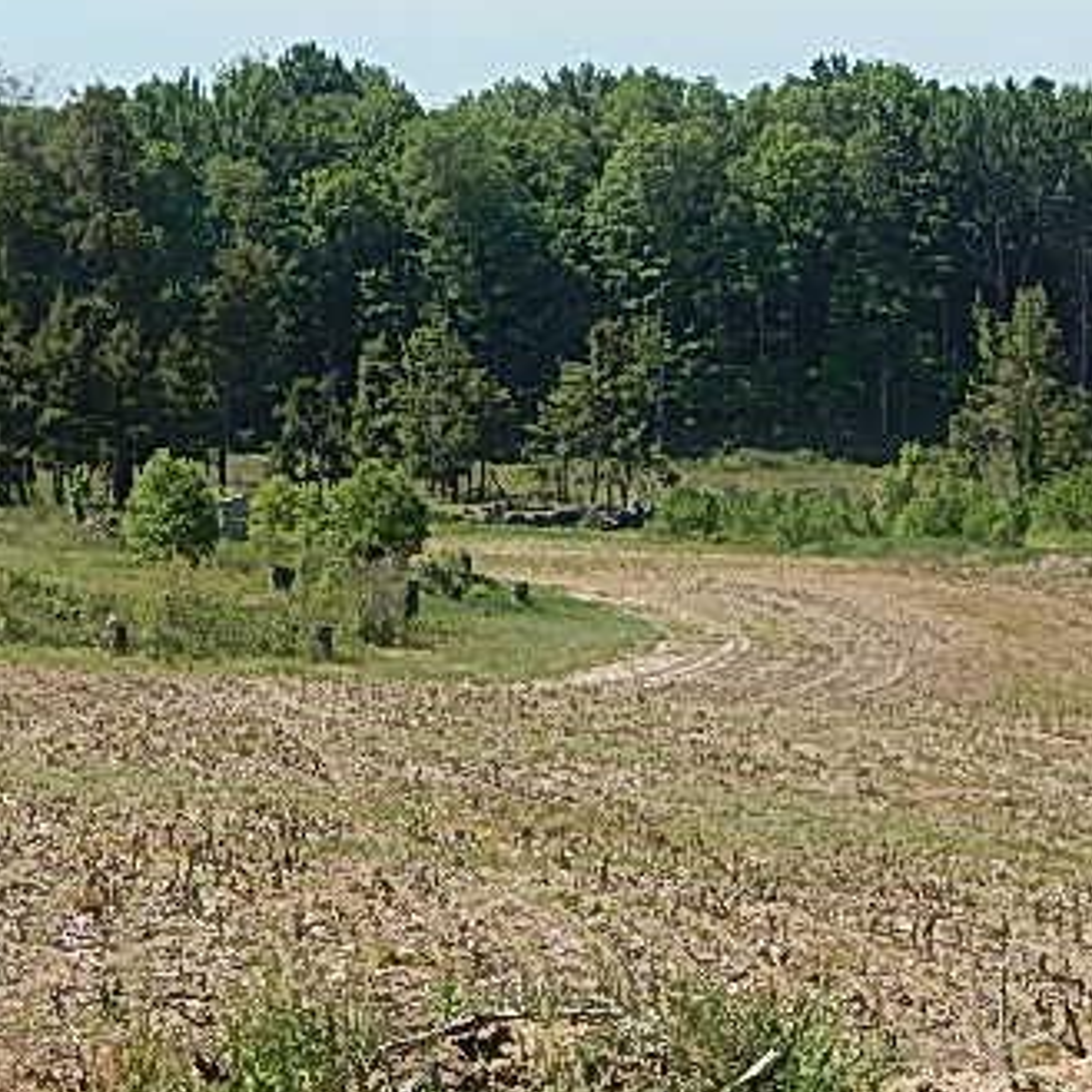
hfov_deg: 10.9
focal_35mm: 160
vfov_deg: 10.9
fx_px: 5710
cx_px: 617
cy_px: 514
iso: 125
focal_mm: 16.6
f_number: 4.4
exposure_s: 1/800
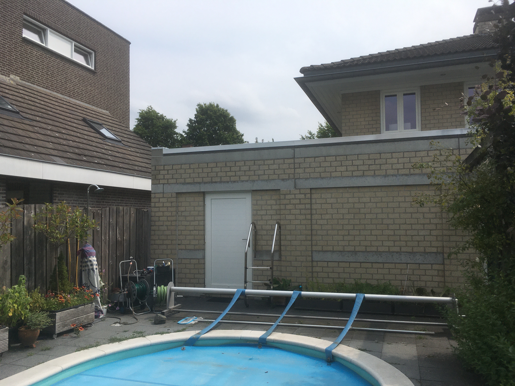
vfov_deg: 48.2
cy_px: 193
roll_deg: +0.1
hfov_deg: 61.7
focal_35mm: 29
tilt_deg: +2.5
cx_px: 258
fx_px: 431
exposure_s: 1/3205
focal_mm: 4.15
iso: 25
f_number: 2.2
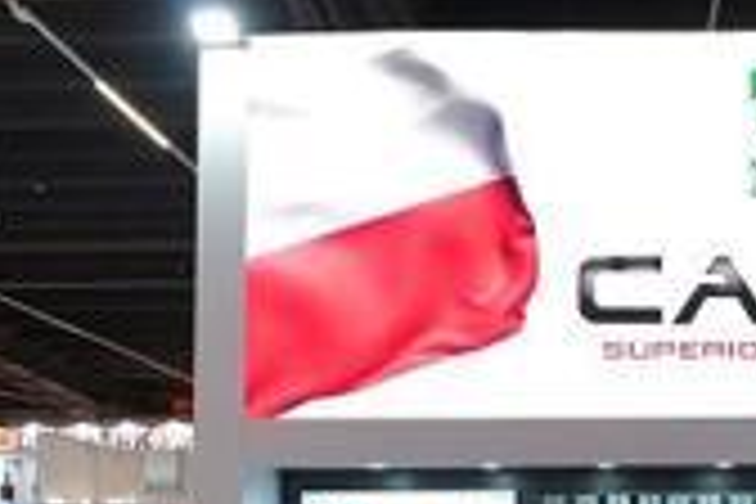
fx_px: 1302
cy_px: 549
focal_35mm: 62
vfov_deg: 20.9
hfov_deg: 31.5
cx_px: 610
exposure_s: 1/80
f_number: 5
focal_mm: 17
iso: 640
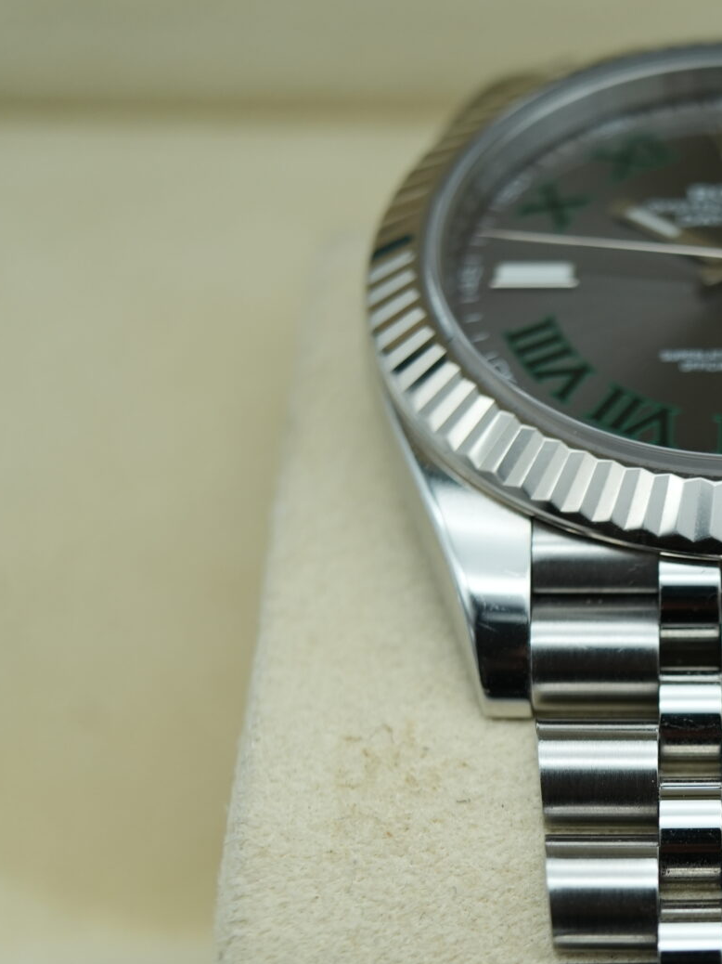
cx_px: 761
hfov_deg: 17.3
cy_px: 718
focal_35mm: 83
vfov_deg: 23.3
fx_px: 2309
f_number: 5
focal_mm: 35
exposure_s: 1/250
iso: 400
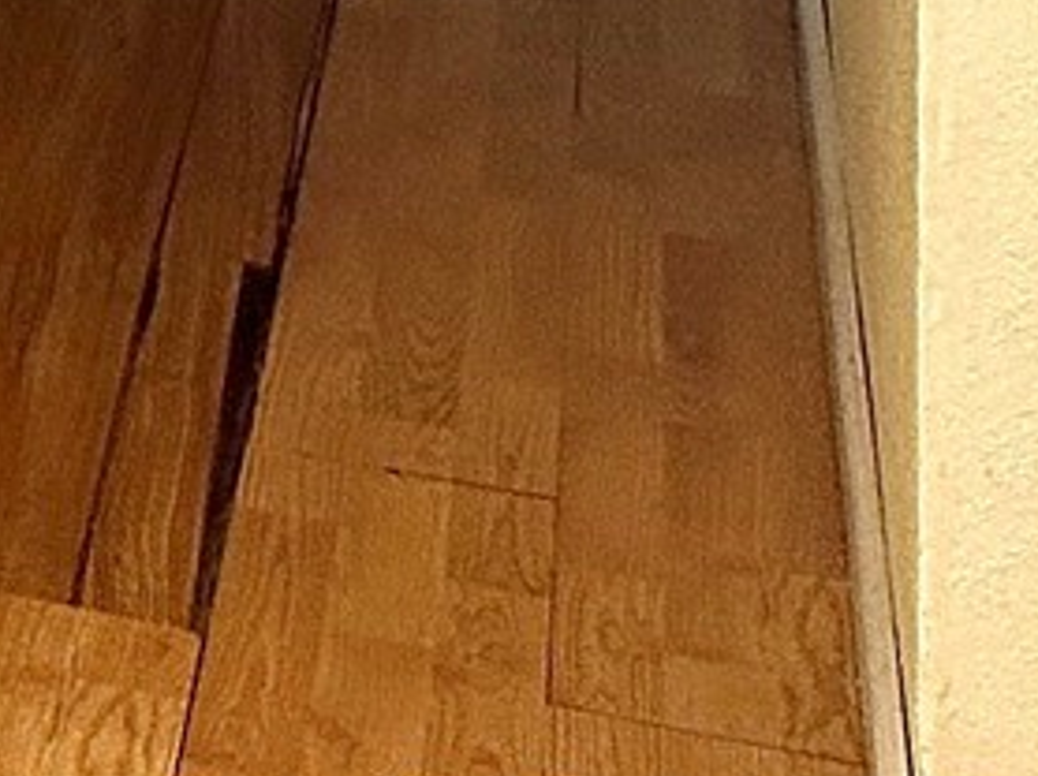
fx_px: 4973
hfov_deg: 9.3
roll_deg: -1.1
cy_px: -1712
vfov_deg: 7.6
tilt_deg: +1.3
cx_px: -2110
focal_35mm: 166
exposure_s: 1/120
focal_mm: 6.86
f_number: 1.78
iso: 200
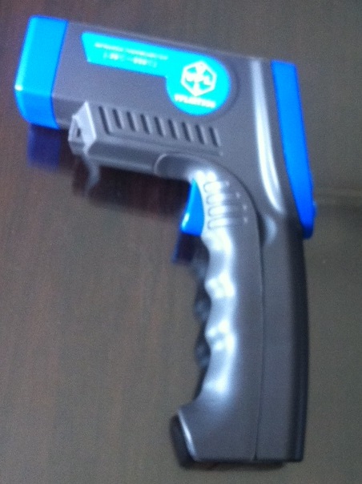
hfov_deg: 40.6
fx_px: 489
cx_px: 181
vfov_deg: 52.7
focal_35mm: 35
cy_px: 242
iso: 200
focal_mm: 3.85
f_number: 2.8
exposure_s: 1/15
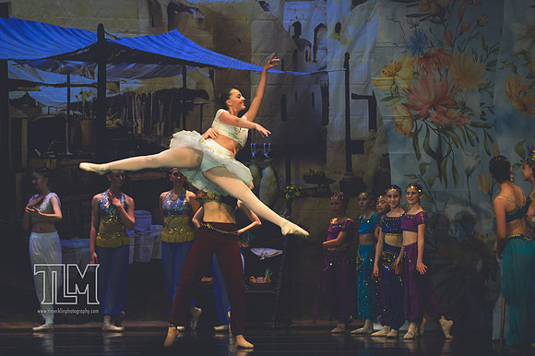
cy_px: 178
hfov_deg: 9.5
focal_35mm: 217
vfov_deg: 6.3
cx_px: 268
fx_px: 3223
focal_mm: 145
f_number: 2.8
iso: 800
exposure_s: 1/500
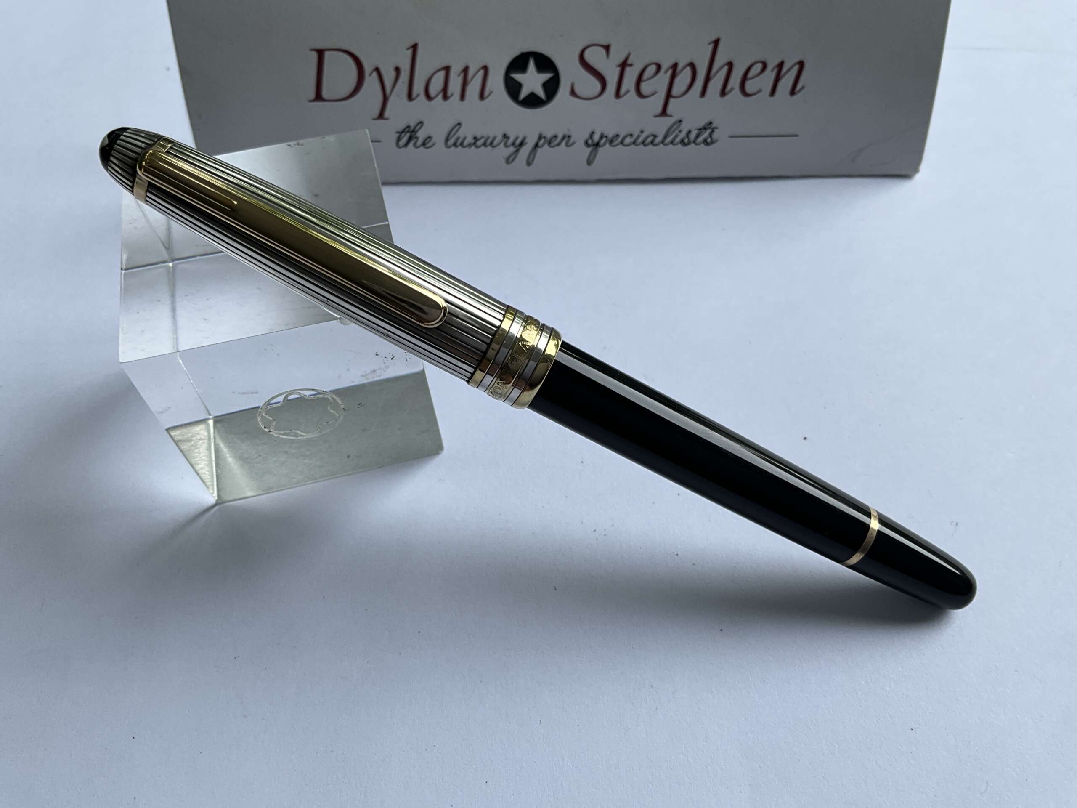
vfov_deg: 48.2
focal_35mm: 29
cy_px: 404
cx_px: 538
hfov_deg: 61.7
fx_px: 902
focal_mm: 3
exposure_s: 1/300
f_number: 1.8
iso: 25
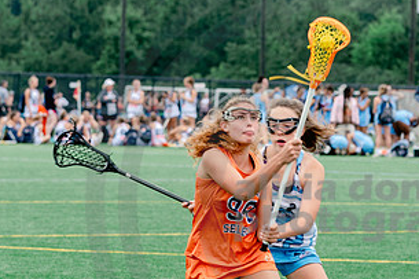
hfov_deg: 5.9
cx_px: 339
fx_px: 4036
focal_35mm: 347
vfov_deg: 4.0
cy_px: 296
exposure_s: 1/320
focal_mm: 95
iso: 250
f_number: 4.5
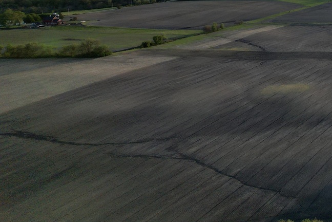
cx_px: 390
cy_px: -44
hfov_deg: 31.0
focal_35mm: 55
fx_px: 507
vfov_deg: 22.7
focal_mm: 8.38
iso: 100
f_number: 2.8
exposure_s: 1/320
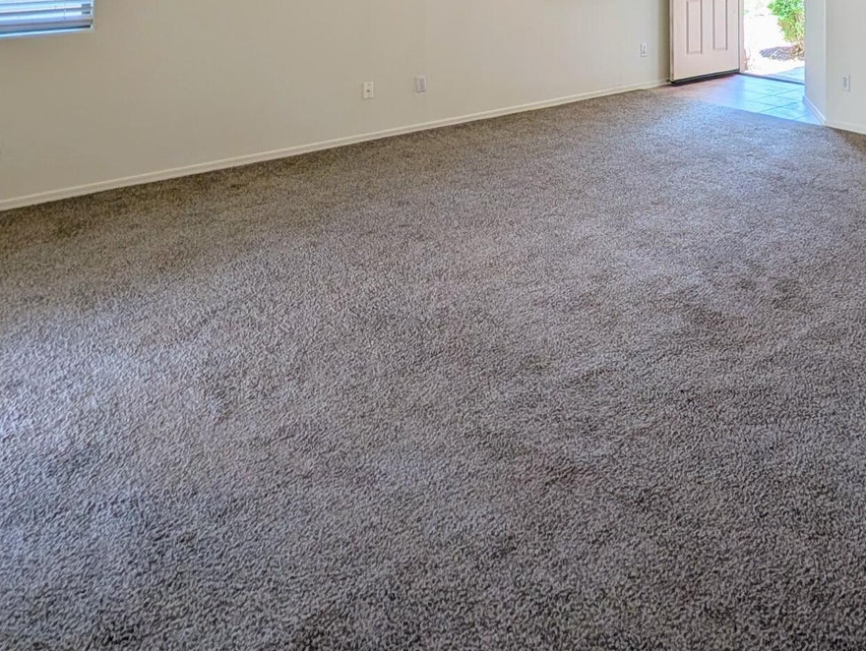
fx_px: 726
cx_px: 599
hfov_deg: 59.7
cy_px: -76
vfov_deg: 39.1
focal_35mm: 29
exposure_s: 1/186
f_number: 1.7
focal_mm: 2.02
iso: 50
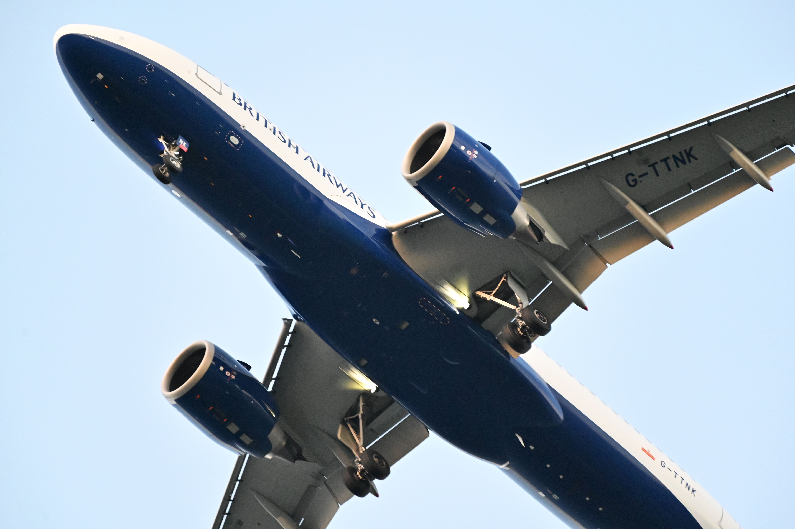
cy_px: 264
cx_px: 398
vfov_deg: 2.7
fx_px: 11034
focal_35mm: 500
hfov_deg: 4.1
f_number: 5.6
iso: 10000
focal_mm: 500
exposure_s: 1/1000
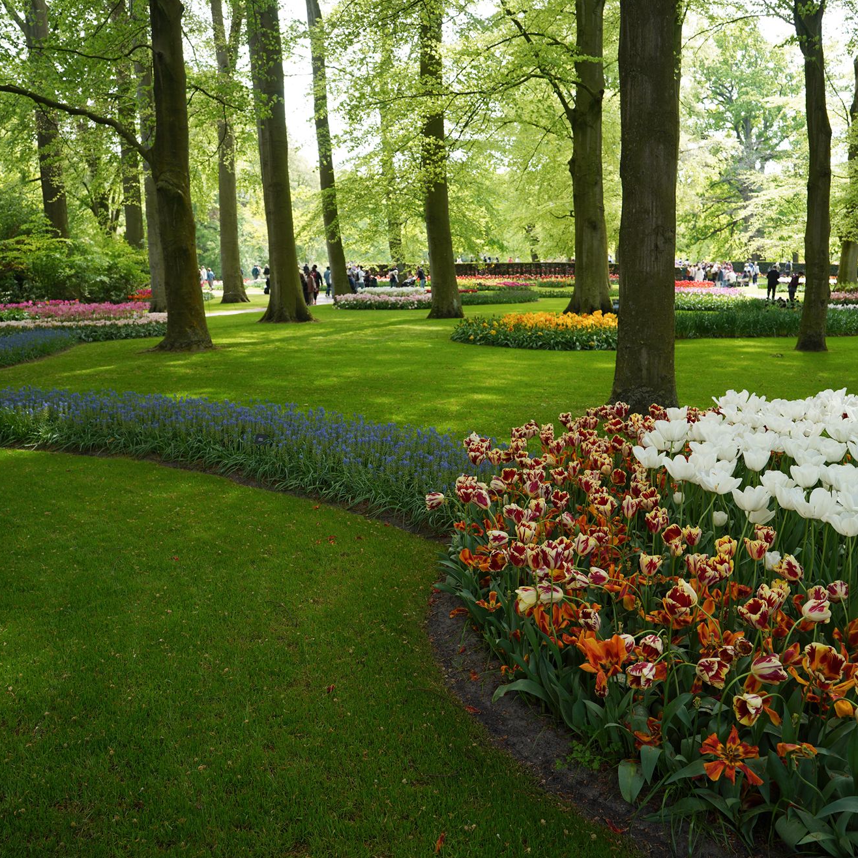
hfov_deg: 52.5
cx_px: 447
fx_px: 869
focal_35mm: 31
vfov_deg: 52.5
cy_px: 430
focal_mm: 24
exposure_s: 1/100
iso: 100
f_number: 4
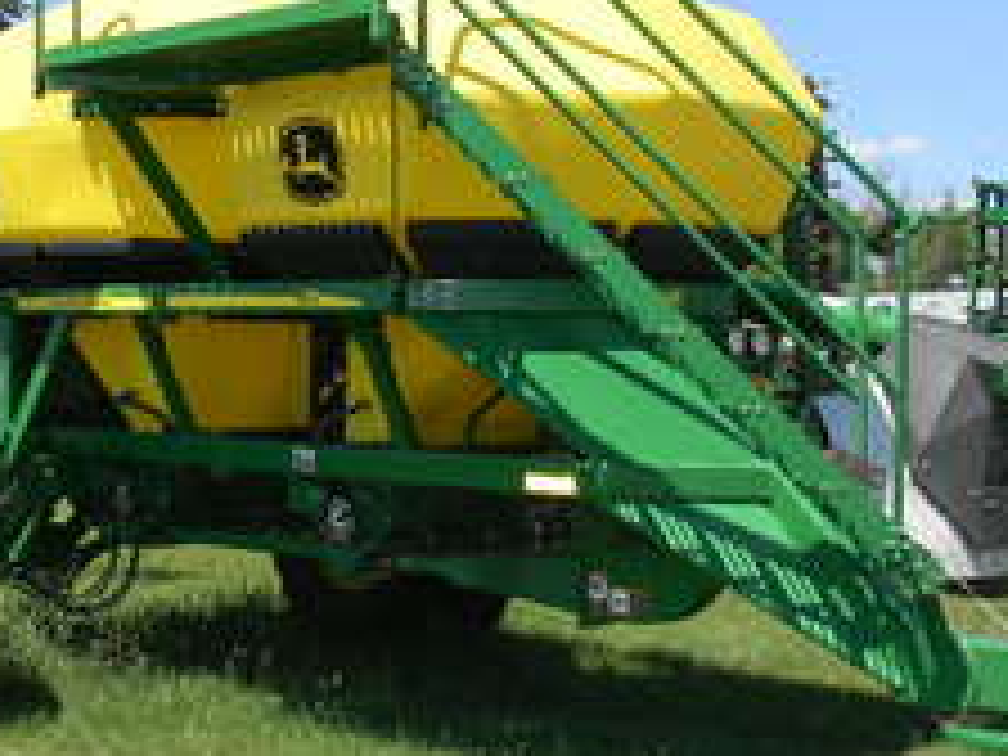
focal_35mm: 68
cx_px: 320
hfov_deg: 28.3
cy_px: 360
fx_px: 1980
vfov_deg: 21.6
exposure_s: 1/1000
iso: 112
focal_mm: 5
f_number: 3.5
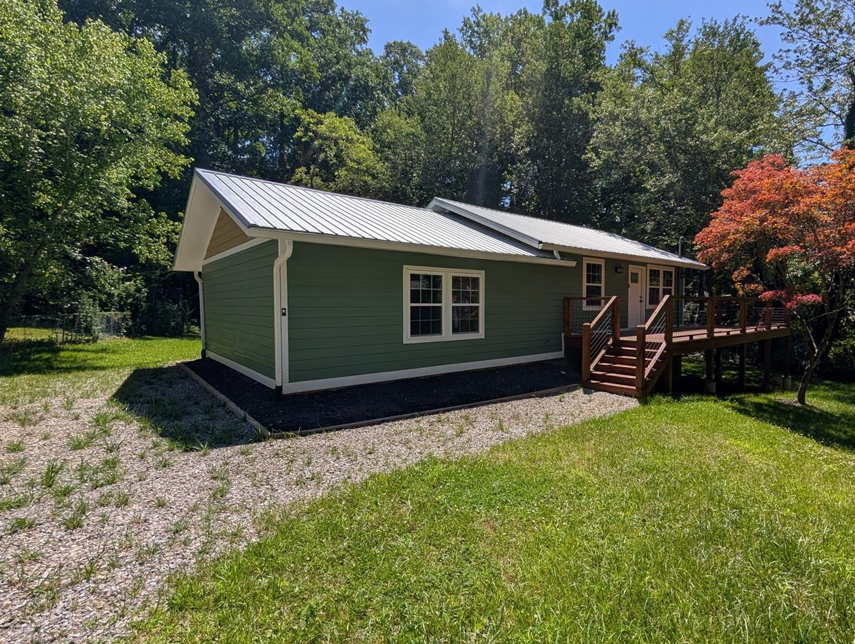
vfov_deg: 78.2
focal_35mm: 16
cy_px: 325
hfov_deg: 93.6
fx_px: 396
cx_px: 497
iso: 55
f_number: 1.7
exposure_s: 1/6494
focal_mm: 2.02
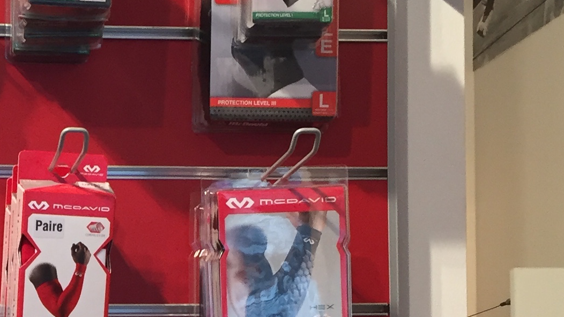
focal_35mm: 98
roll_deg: +0.7
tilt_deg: +1.9
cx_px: -20
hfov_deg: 20.9
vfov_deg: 11.8
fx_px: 1466
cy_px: 493
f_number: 2.2
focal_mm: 4.15
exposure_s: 1/33
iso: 100
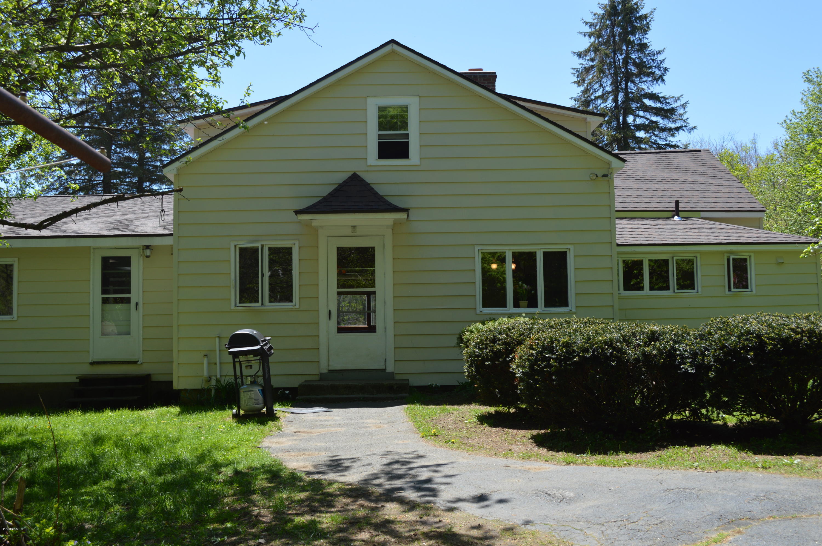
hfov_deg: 53.2
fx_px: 821
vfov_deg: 36.8
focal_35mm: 36
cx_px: 411
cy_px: 273
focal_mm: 24
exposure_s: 1/160
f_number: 6.3
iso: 100
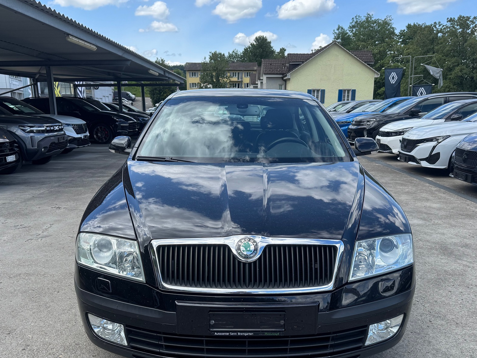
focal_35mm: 31
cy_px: 214
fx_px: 427
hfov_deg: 58.3
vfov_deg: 45.2
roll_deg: +0.6
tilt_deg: -14.6
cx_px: 238
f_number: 1.78
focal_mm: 6.76
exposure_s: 1/2105
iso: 80
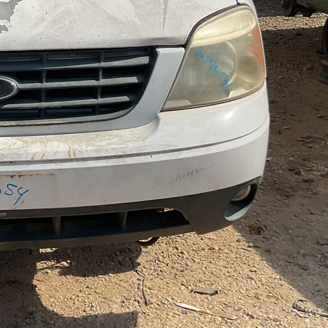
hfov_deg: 22.6
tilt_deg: -13.7
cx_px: 14
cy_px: 61
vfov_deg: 23.0
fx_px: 793
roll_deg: +4.3
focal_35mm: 74
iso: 16
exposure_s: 1/2667
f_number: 1.8
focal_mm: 3
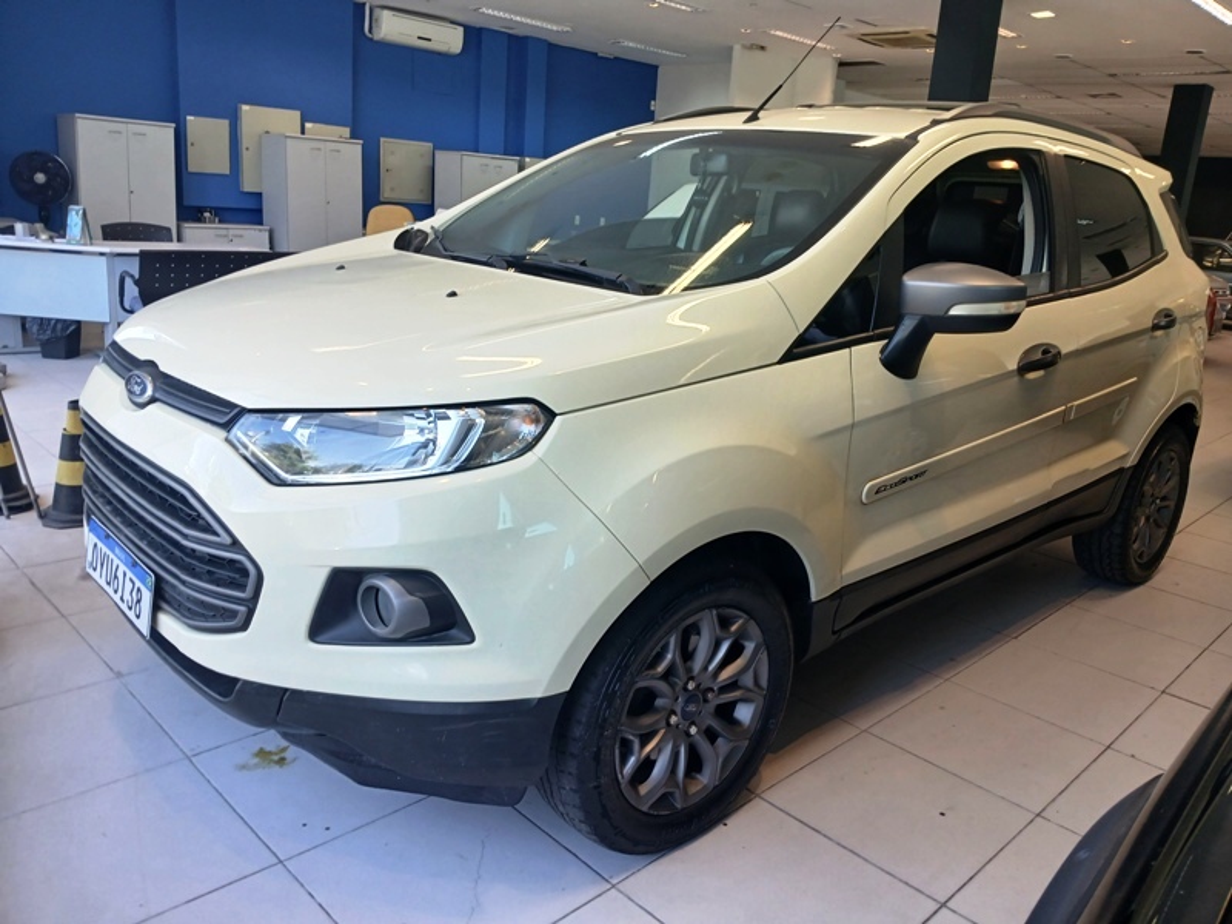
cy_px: 462
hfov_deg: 67.3
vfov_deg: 53.1
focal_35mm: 26
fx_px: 925
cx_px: 616
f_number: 1.8
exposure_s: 1/60
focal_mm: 3.98
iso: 64
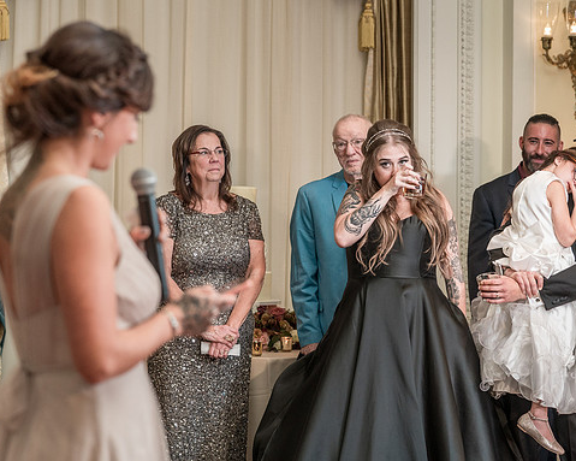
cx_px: 326
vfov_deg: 14.7
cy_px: 240
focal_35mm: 105
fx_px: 1790
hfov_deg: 18.3
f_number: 4
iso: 2000
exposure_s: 1/200
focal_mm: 88
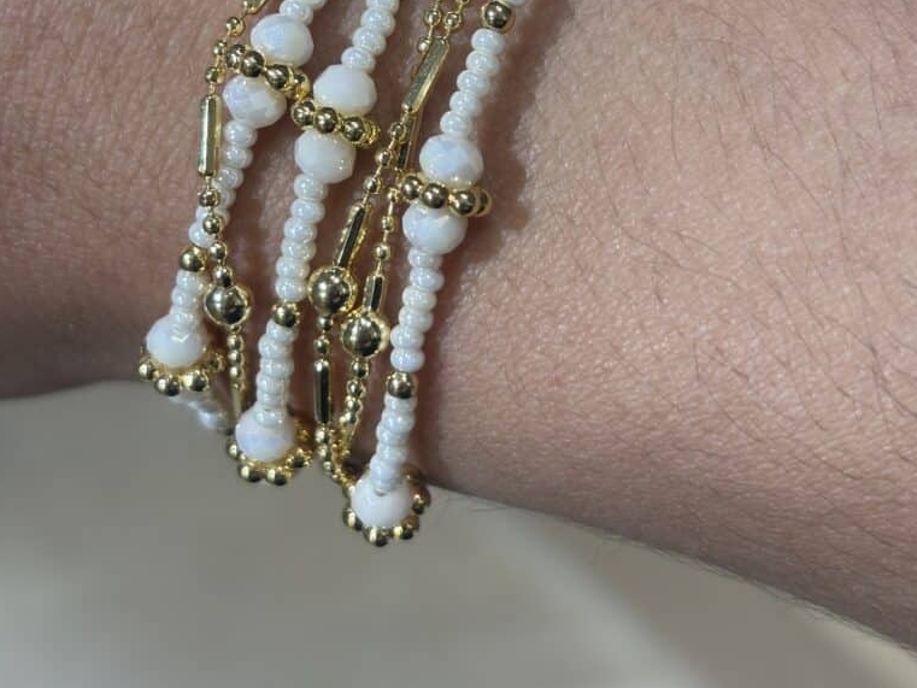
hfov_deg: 27.8
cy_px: 102
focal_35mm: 70
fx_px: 1855
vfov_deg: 20.7
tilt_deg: -63.5
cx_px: 458
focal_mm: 5.96
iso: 50
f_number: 1.6
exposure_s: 1/100
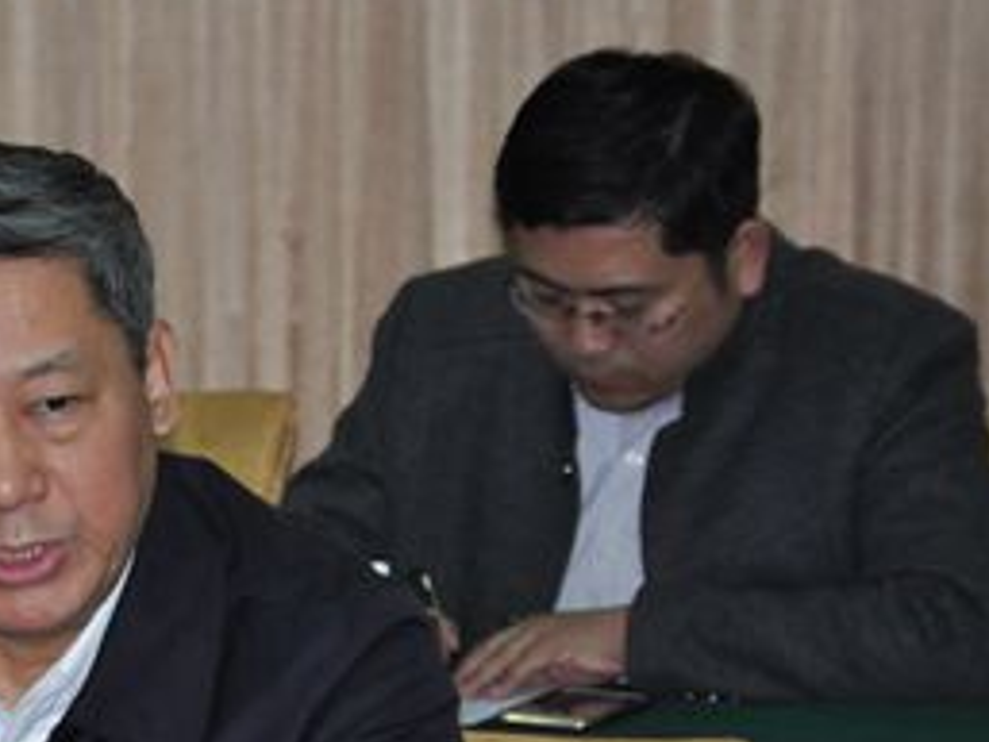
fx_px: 7689
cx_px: 0
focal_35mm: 269
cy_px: 594
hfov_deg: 7.3
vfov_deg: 5.5
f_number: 5.3
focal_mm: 80
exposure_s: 1/60
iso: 1250
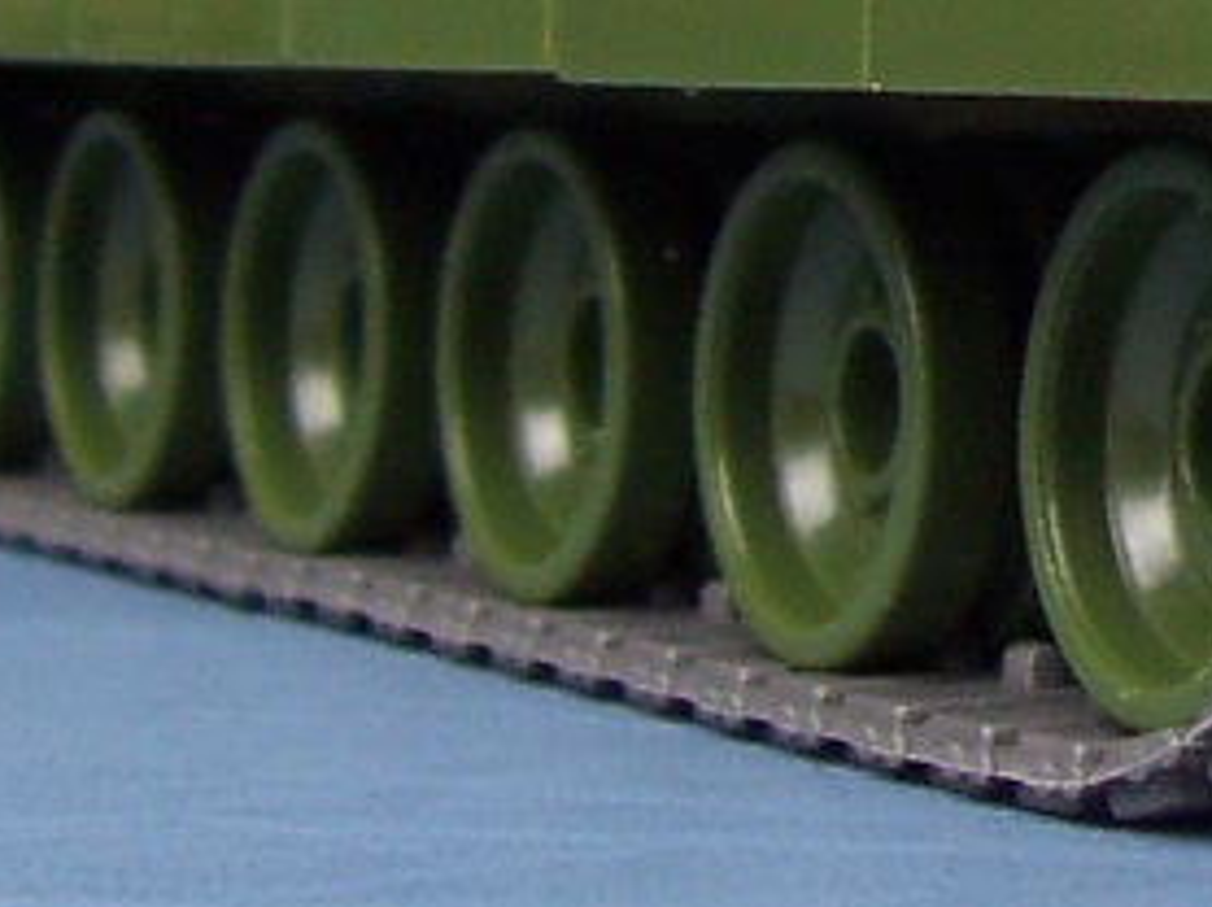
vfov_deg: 9.0
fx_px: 5597
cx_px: 1971
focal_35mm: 160
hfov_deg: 11.7
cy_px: -449
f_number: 2.8
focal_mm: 5.6
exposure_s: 1/125
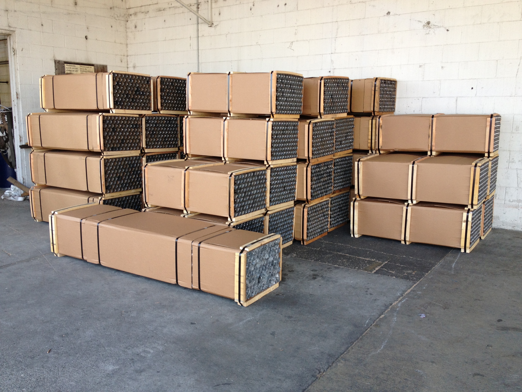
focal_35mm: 35
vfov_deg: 40.7
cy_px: 196
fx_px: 528
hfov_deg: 52.6
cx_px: 261
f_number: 2.4
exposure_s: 1/139
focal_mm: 4.28
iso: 64
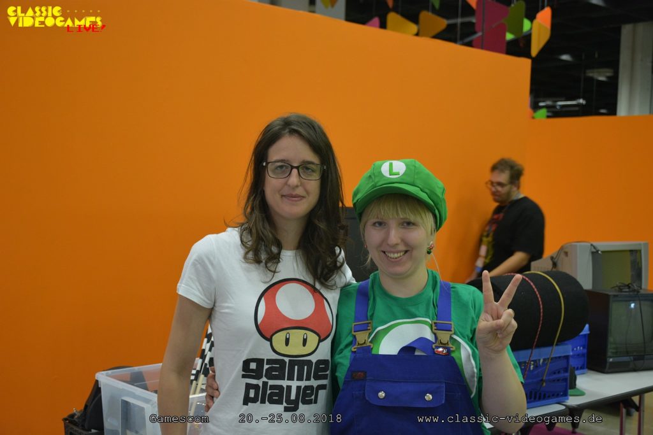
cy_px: 218
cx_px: 326
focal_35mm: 45
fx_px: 816
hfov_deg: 43.6
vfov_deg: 29.9
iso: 1000
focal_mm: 30
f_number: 4
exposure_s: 1/30
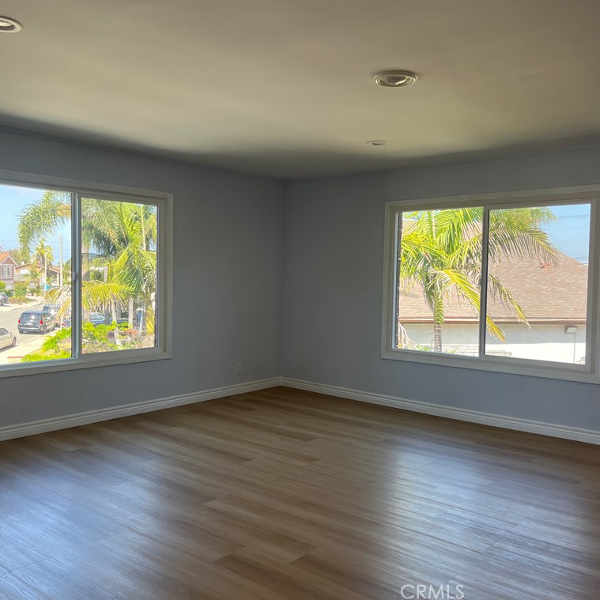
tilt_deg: -2.5
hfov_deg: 52.5
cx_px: 304
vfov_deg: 52.5
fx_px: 608
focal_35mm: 31
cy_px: 300
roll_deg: -1.0
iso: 50
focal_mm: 5.1
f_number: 1.6
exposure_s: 1/264
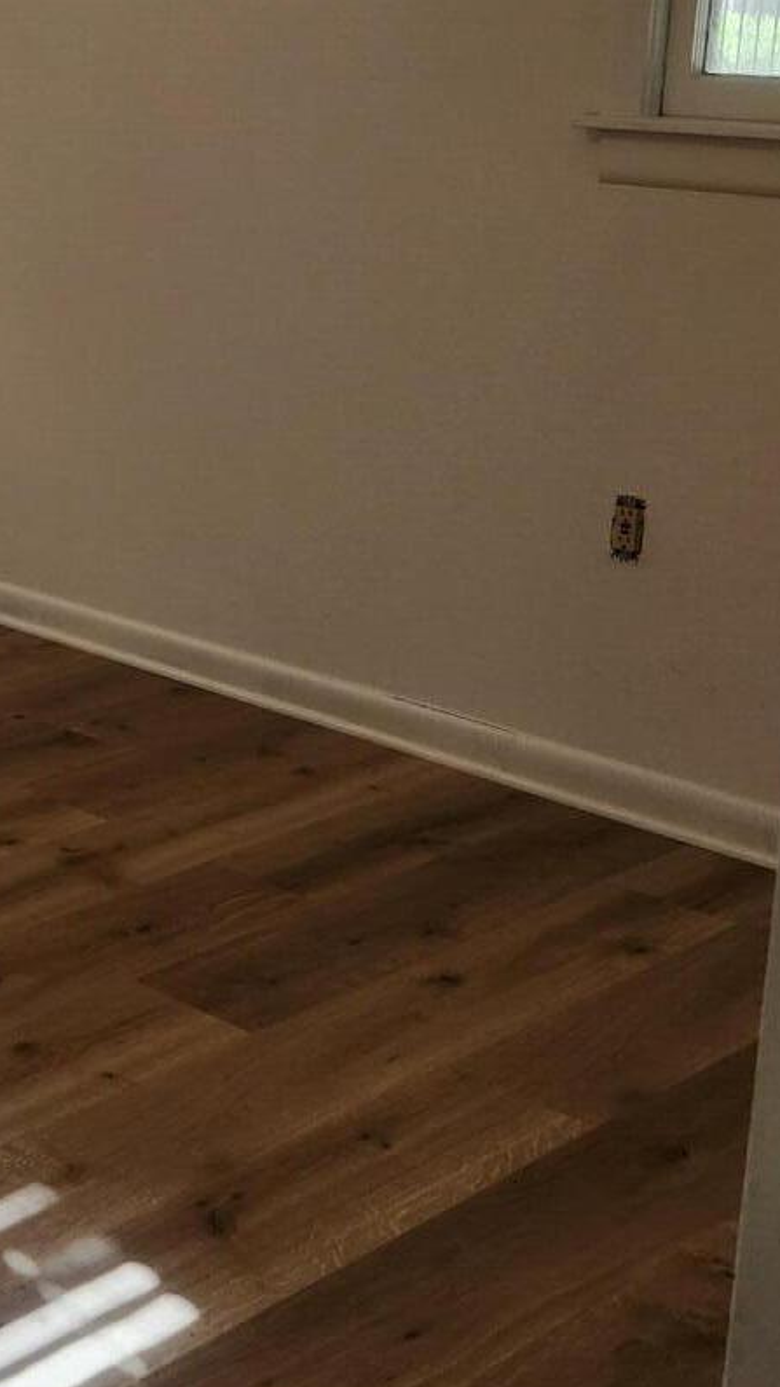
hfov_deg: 17.0
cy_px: 499
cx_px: -440
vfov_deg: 33.1
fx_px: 2317
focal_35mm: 63
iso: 64
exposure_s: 1/120
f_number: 1.8
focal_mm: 5.4
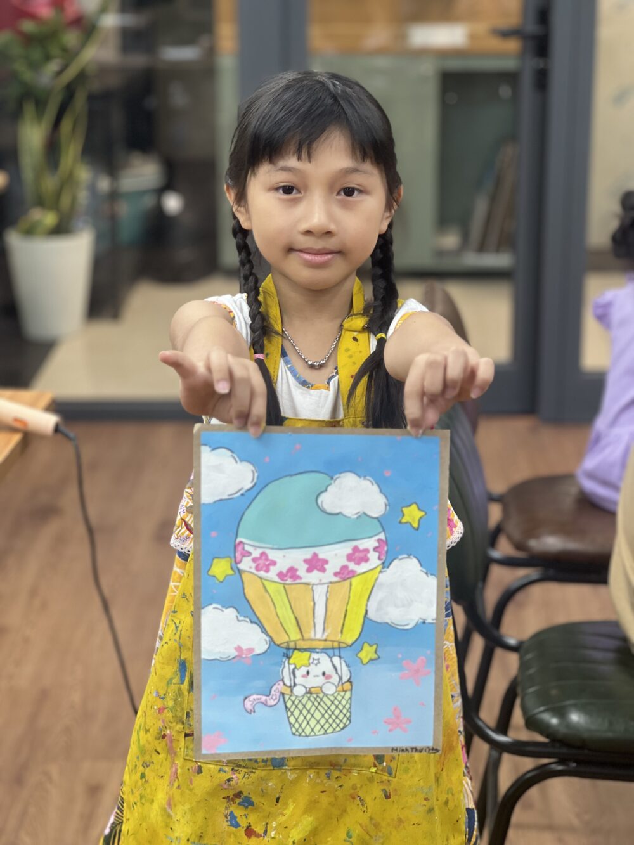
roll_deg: -0.8
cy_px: 422
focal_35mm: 77
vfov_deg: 25.3
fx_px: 1880
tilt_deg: -15.0
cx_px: 317
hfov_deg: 19.1
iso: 125
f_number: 2.8
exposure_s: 1/33
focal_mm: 9
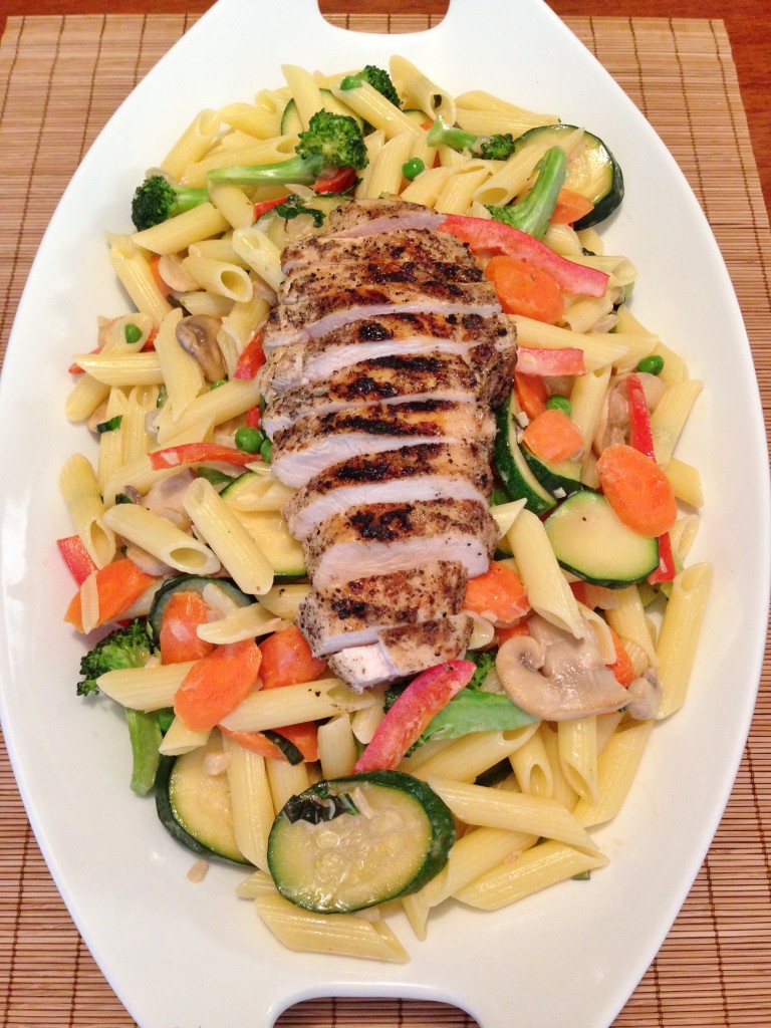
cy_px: 514
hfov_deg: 42.9
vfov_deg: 55.4
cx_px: 386
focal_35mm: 33
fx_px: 980
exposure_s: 1/20
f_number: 2.4
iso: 200
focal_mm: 4.12
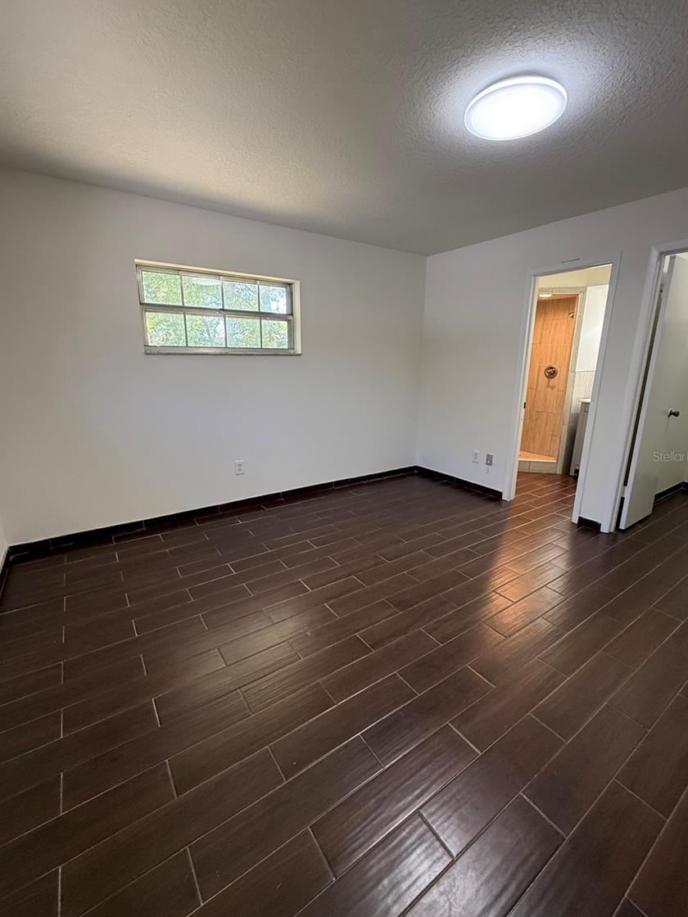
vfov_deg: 98.2
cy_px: 456
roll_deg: -0.1
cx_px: 342
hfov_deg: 81.7
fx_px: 398
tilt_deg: -13.7
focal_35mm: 15
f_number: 2.2
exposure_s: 1/120
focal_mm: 2.22
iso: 400
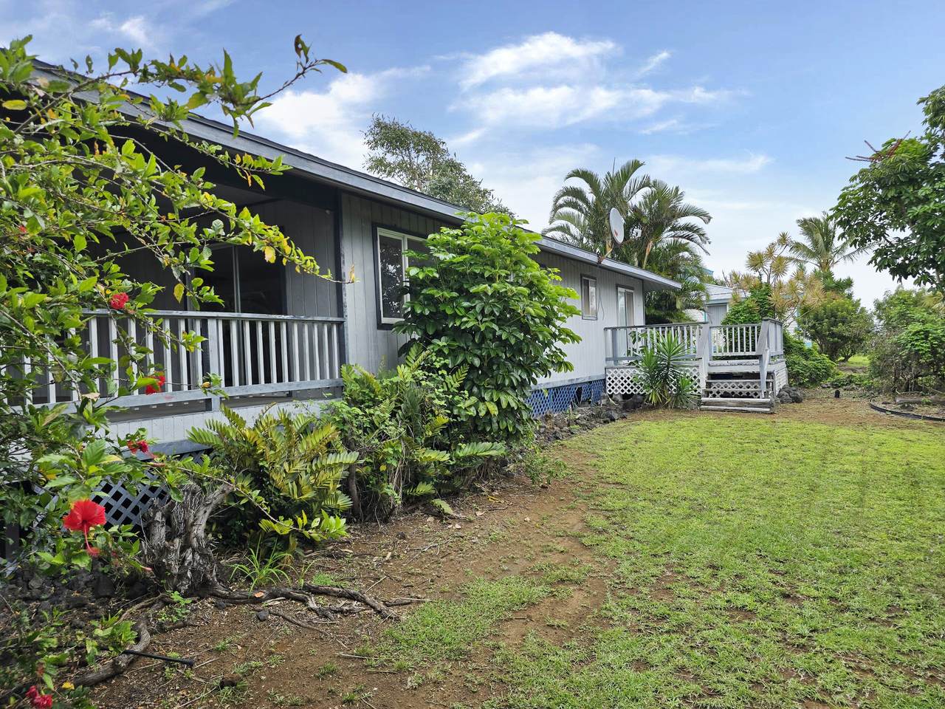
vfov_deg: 58.9
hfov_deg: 73.9
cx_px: 472
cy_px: 354
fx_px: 628
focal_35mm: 23
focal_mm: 6.3
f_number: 1.7
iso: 12
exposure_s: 1/187
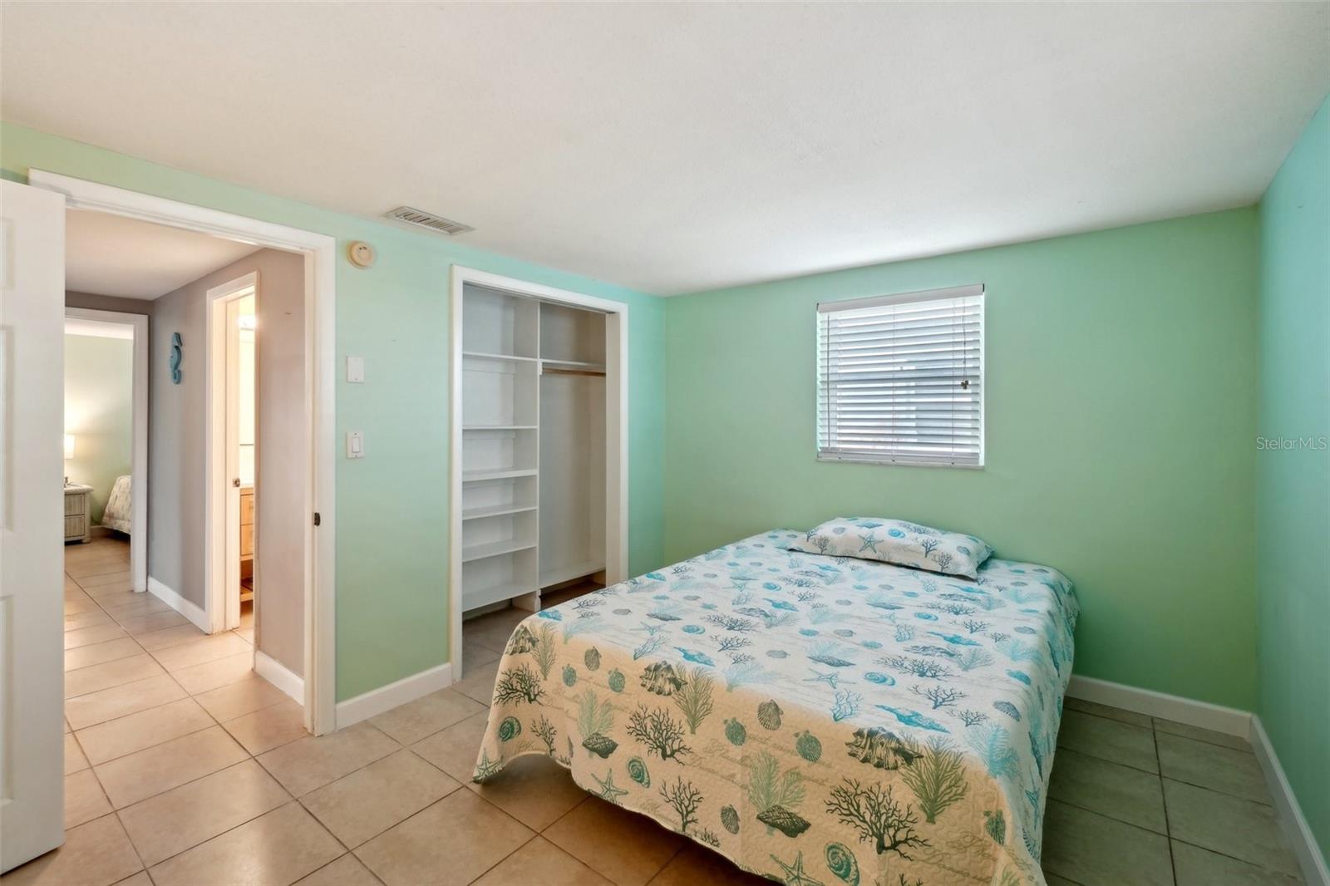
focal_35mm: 15
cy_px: 443
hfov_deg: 100.4
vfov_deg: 77.3
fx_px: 554
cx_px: 665
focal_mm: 10
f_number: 8
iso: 400
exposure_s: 1/6
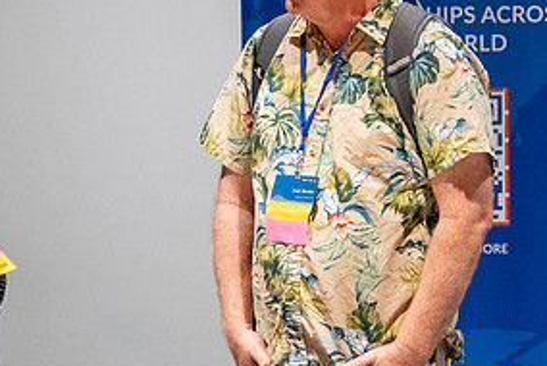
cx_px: 183
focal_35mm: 312
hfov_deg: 6.6
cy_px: 136
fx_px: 4745
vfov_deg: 4.4
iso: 6400
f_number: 2.8
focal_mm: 102.2
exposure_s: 1/150
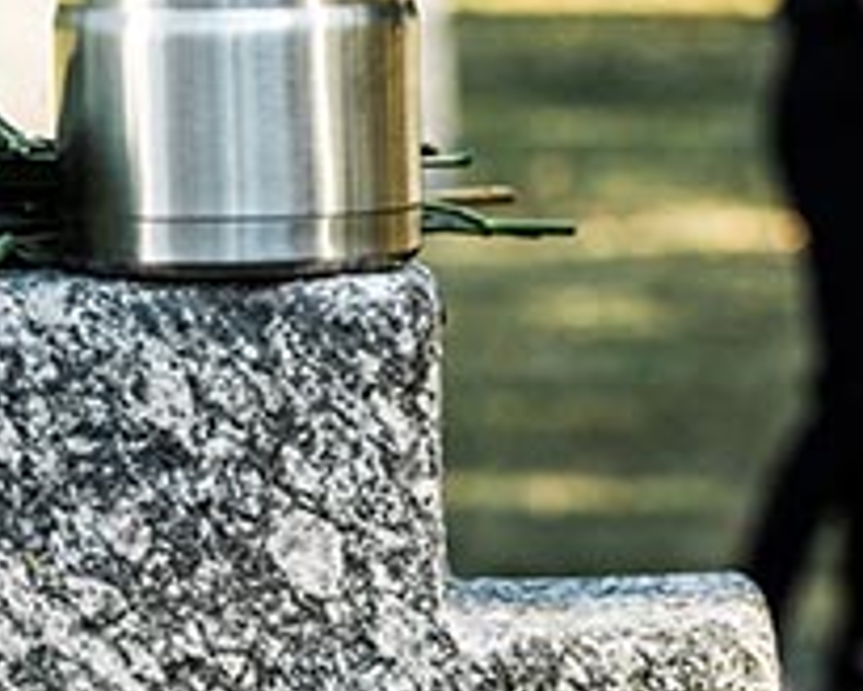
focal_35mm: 399
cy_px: 147
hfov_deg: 4.8
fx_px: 10191
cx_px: 278
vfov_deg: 3.9
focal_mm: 145
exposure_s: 1/250
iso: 320
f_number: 11
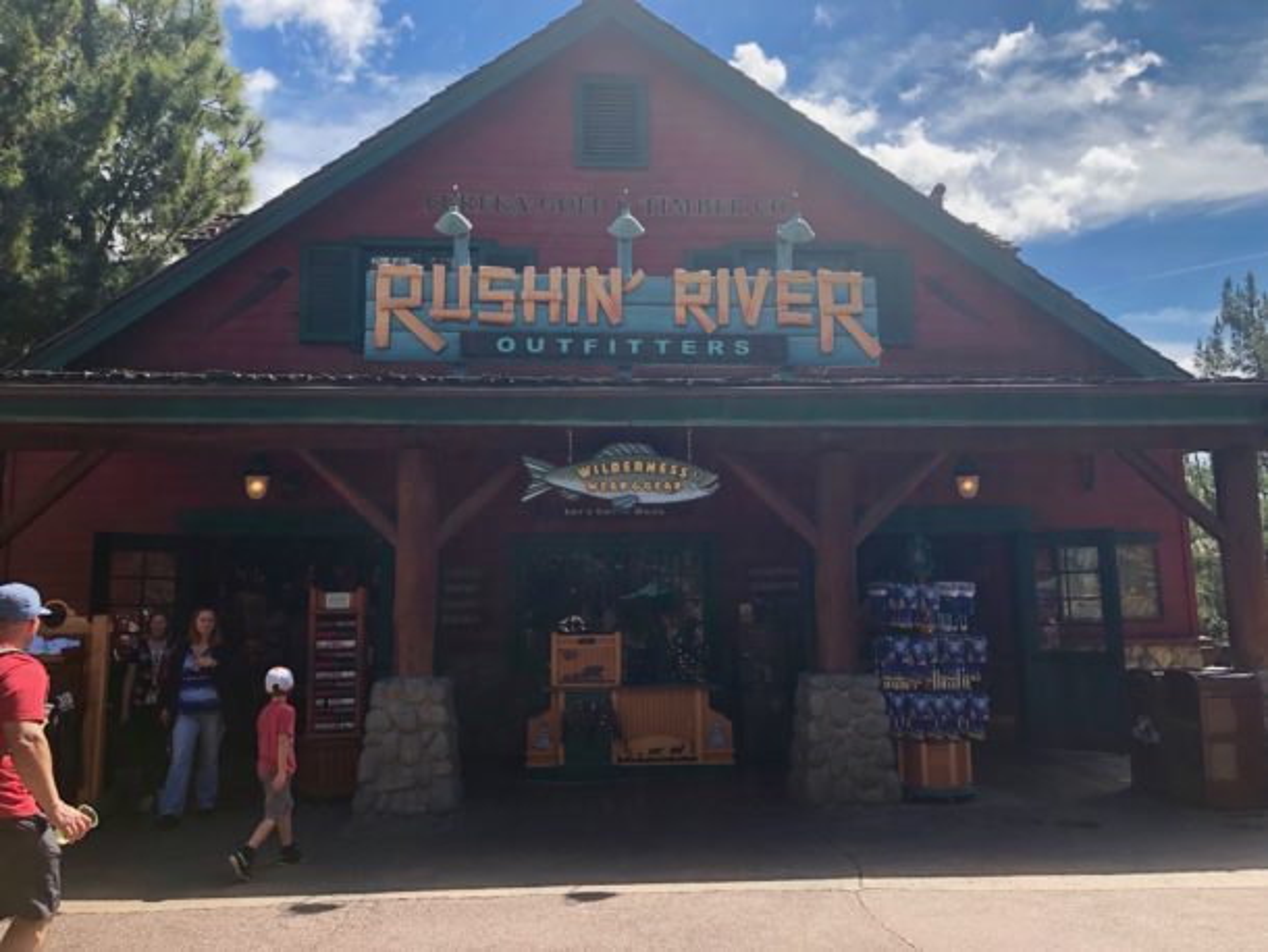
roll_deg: +0.4
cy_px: 476
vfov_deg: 49.8
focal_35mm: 28
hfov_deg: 63.4
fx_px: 1026
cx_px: 634
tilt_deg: +8.5
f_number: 1.8
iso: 20
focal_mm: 3.99
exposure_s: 1/1548
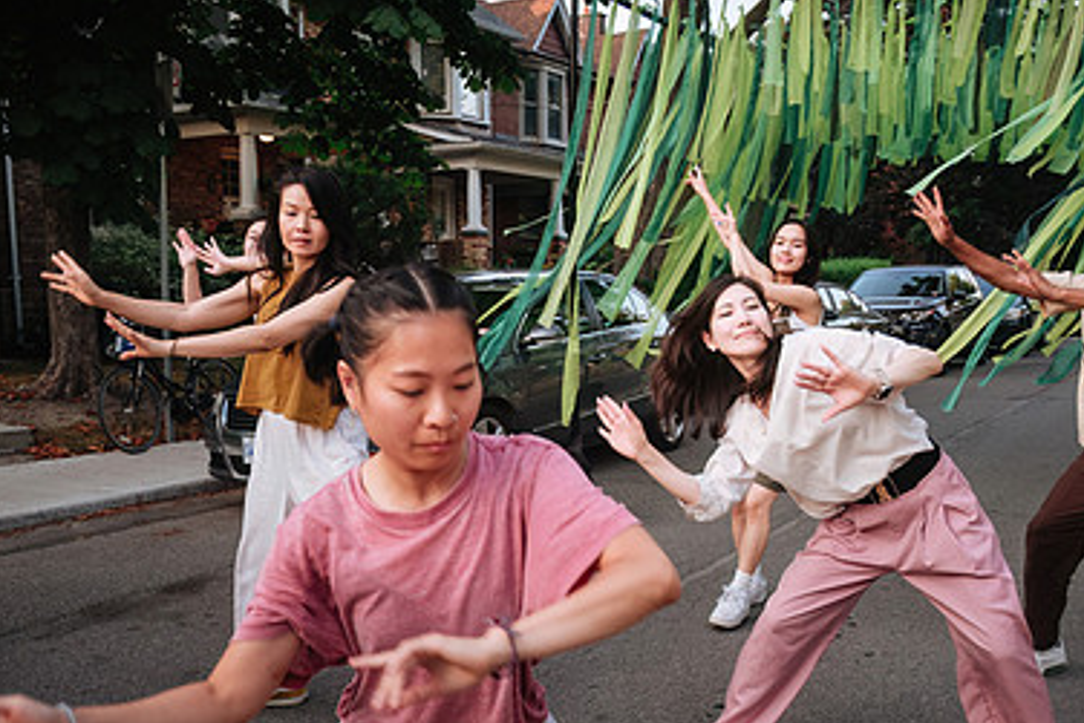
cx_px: 525
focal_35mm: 37
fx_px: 1114
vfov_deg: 35.8
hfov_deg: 51.9
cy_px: 436
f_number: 2.8
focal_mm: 16
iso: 200
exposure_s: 1/250
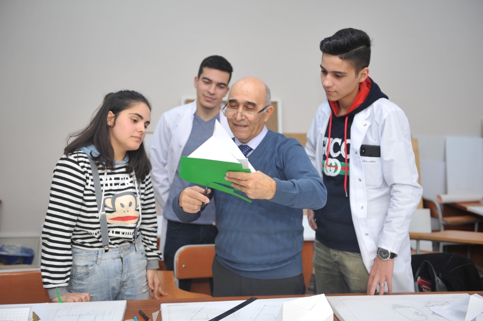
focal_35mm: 42
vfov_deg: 31.9
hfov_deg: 46.4
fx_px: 563
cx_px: 242
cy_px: 160
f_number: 2.8
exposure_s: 1/80
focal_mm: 42
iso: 200
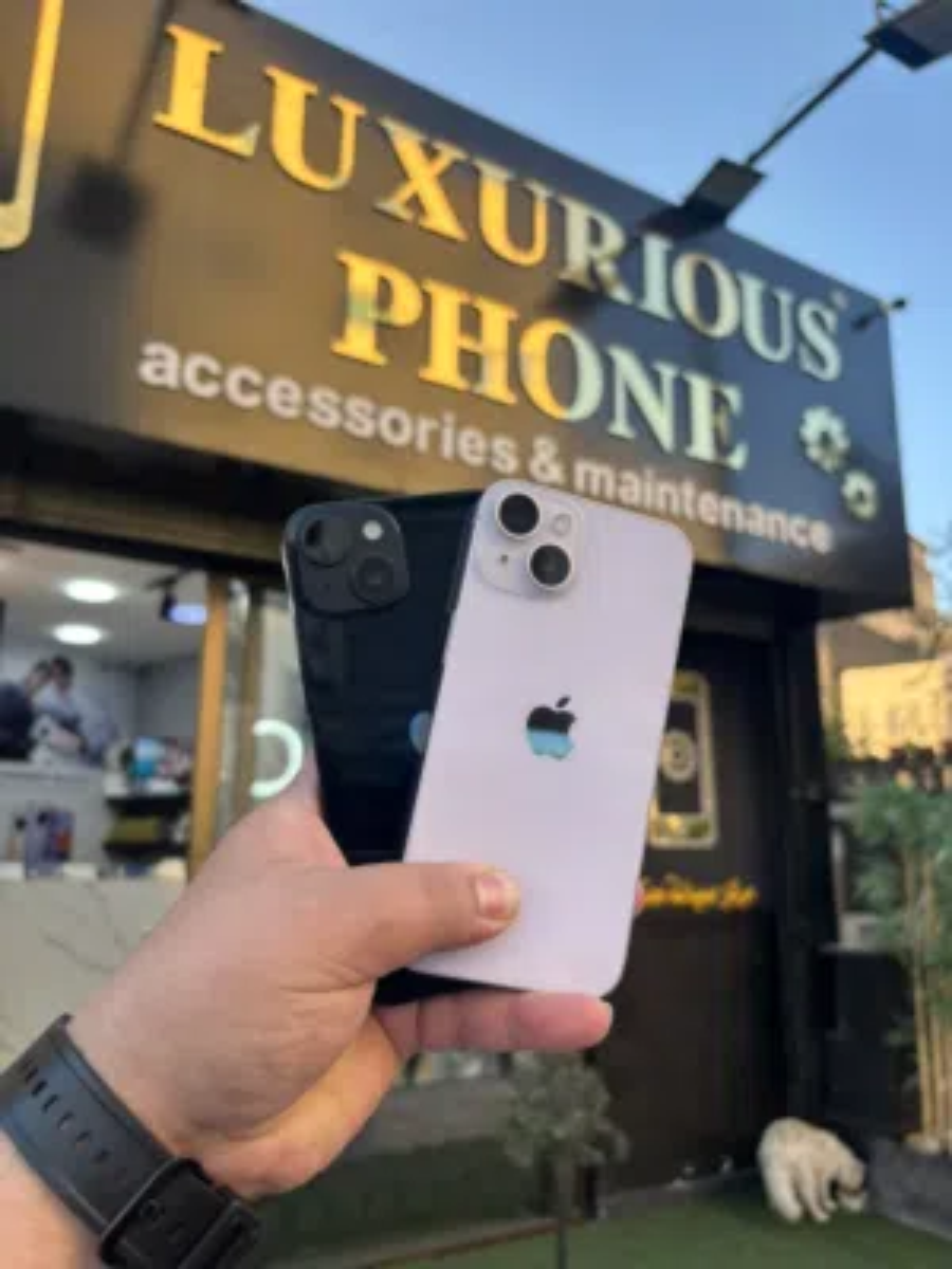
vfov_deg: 67.3
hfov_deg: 53.1
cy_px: 634
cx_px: 476
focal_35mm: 26
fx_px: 953
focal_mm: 5.96
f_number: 1.6
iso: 40
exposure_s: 1/206
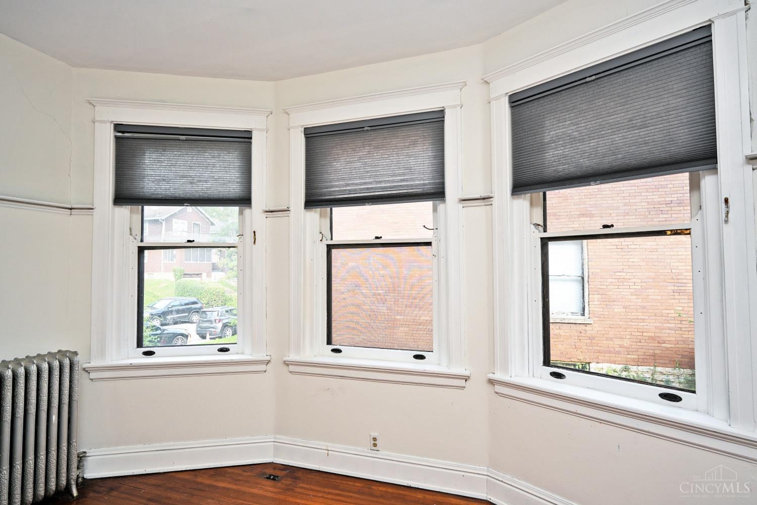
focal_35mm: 18
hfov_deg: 90.0
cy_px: 252
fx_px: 378
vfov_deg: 67.4
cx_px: 378
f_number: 5
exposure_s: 1/100
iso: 200
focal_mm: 18
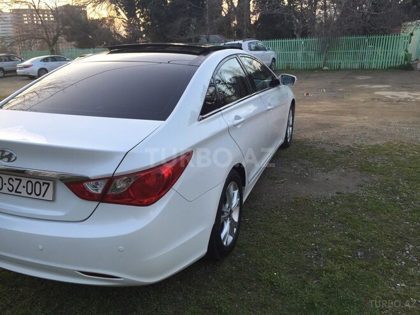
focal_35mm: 29
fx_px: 352
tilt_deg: -19.4
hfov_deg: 61.7
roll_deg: +1.2
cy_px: 158
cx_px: 210
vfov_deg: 48.2
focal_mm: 4.15
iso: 32
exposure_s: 1/60
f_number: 2.2
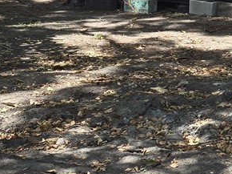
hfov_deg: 14.1
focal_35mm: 127
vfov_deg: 11.4
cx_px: 395
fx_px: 850
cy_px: -33
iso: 12
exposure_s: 1/180
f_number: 1.7
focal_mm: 6.3
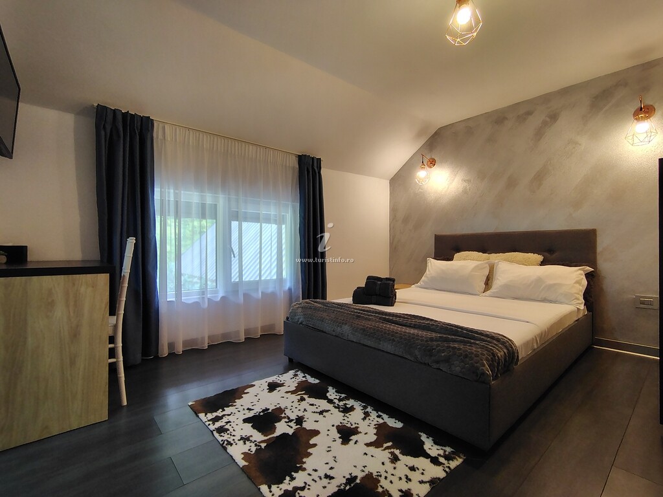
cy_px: 248
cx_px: 332
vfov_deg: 78.1
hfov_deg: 94.5
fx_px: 306
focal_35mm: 16
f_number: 2.2
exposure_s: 1/33.3
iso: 523
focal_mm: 2.13
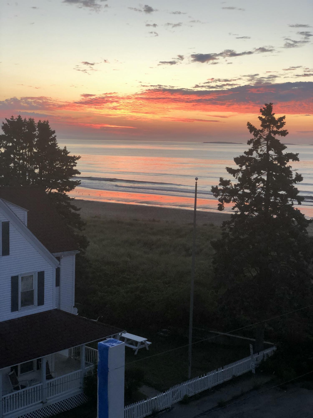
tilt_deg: -7.0
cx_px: 156
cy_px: 209
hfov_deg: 28.0
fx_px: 627
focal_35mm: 52
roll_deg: -1.6
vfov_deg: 36.8
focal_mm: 6
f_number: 2.4
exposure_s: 1/60
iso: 40
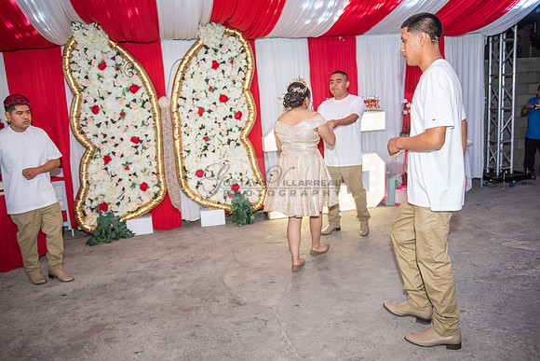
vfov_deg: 46.4
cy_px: 180
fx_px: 420
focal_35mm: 28
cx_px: 270
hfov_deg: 65.5
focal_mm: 28
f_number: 3.2
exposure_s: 1/160
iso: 800
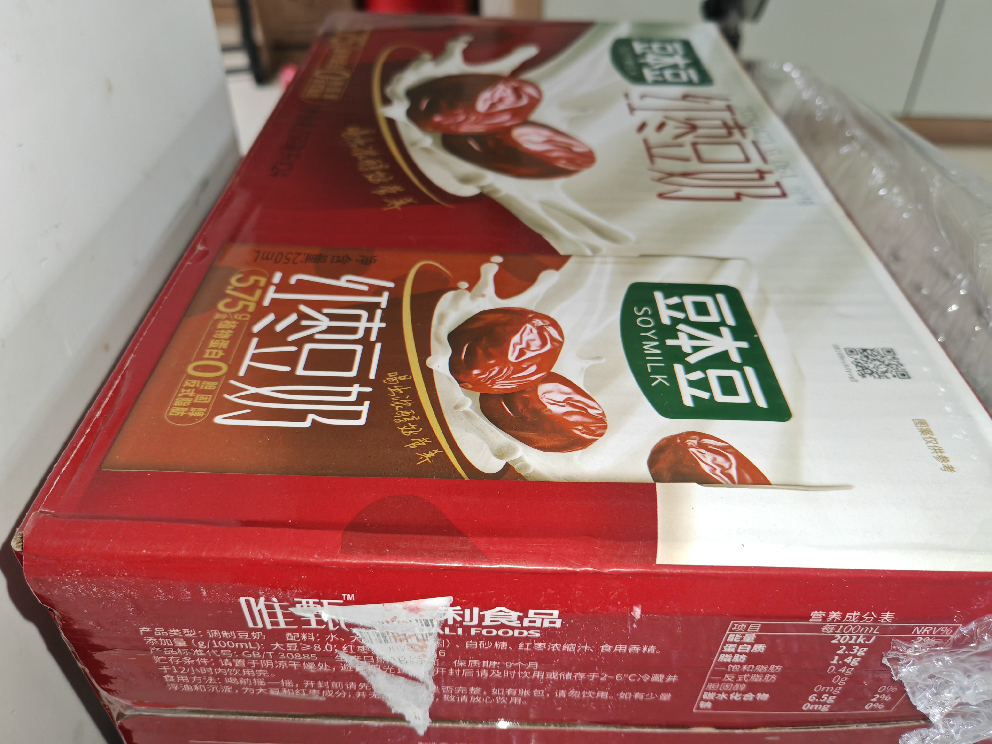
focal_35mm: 27
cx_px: 496
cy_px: 372
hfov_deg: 65.3
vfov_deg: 51.4
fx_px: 774
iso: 648
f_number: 1.9
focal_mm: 5.52
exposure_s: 1/100
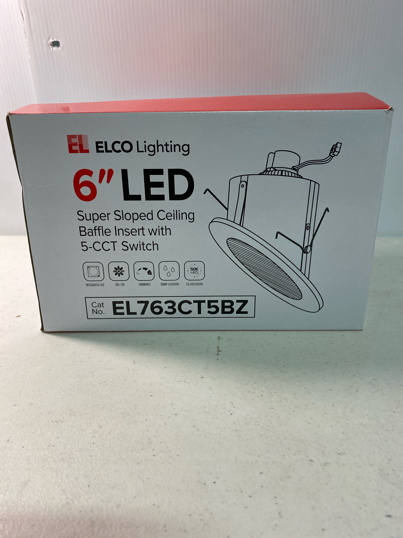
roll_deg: +0.8
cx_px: 202
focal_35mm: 26
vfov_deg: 67.3
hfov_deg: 53.1
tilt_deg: -18.9
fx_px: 404
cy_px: 269
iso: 125
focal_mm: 4.25
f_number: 1.8
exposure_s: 1/120
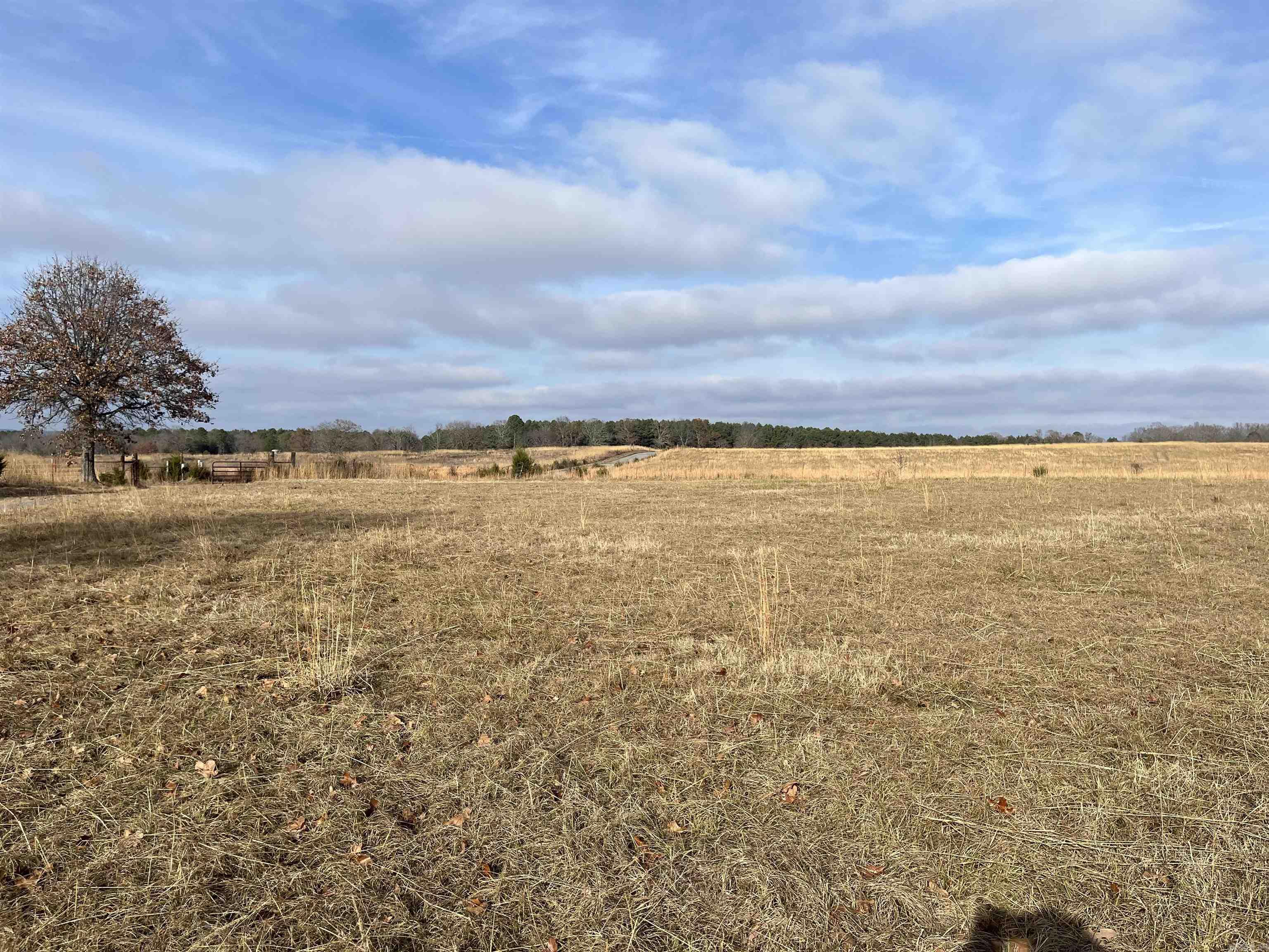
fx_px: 953
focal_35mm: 26
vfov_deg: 53.1
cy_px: 476
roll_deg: -0.6
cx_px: 634
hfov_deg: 67.3
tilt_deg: -1.9
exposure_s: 1/4484
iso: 50
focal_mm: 5.1
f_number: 1.6
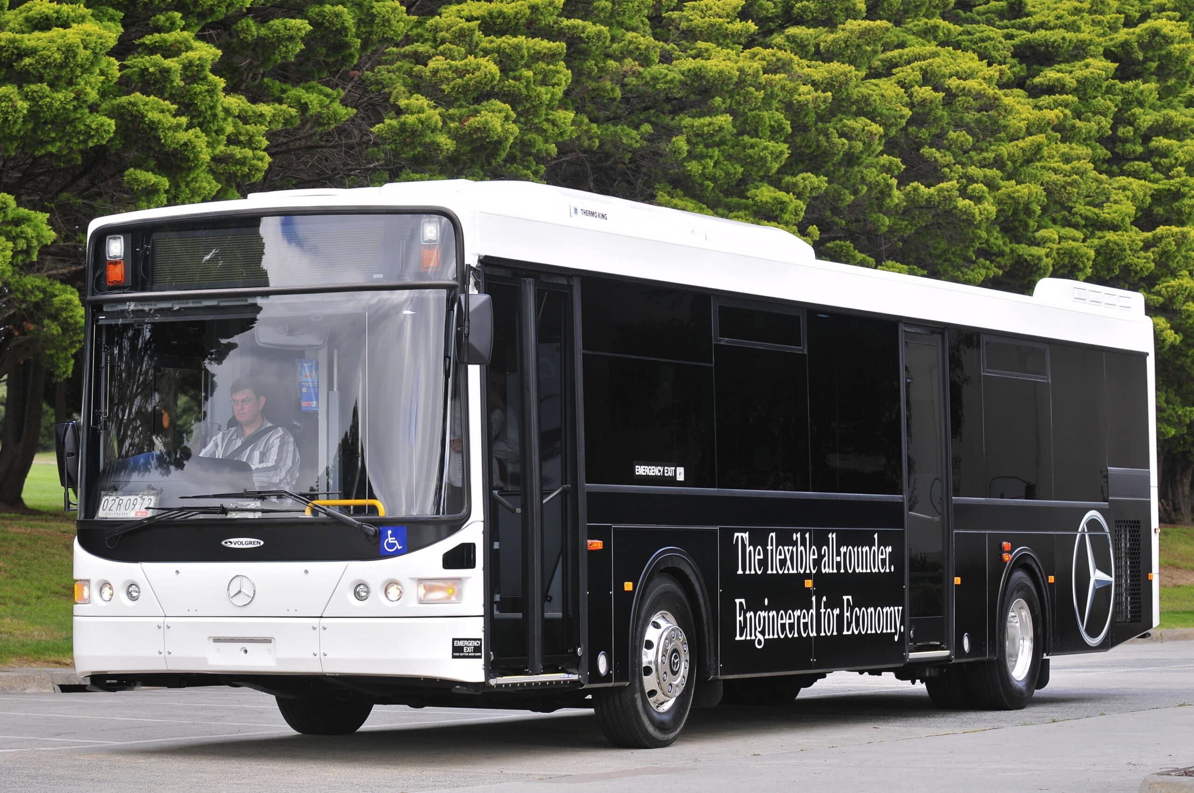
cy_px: 396
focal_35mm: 120
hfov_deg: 17.1
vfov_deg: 11.4
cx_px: 597
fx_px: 3975
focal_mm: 80
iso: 200
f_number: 5.6
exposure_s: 1/60
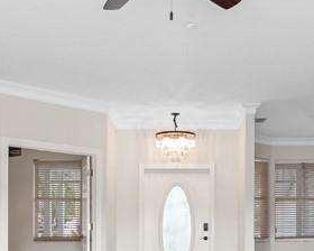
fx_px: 465
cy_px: 226
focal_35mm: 50
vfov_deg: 29.0
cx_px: 181
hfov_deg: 37.3
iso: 200
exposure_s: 1/13
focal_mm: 7
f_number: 7.1
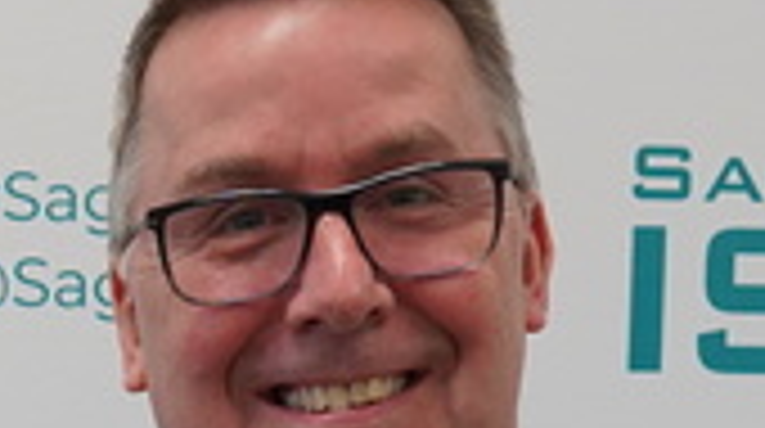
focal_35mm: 177
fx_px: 3585
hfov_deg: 11.4
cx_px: -544
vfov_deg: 6.2
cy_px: 1403
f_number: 4
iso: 2000
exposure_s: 1/160
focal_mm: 28
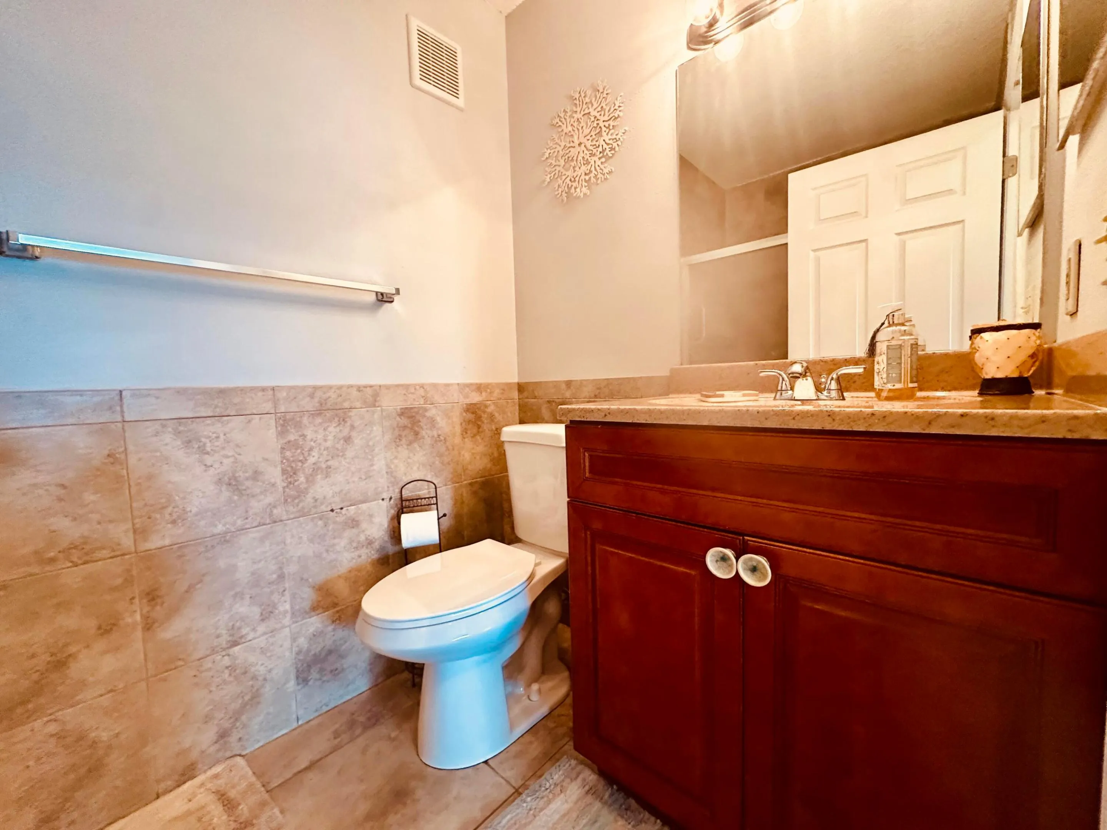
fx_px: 448
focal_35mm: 14
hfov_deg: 102.1
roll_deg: +2.2
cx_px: 554
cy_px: 415
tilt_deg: -4.8
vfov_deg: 85.7
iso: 500
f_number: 2.2
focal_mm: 2.22
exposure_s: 1/60
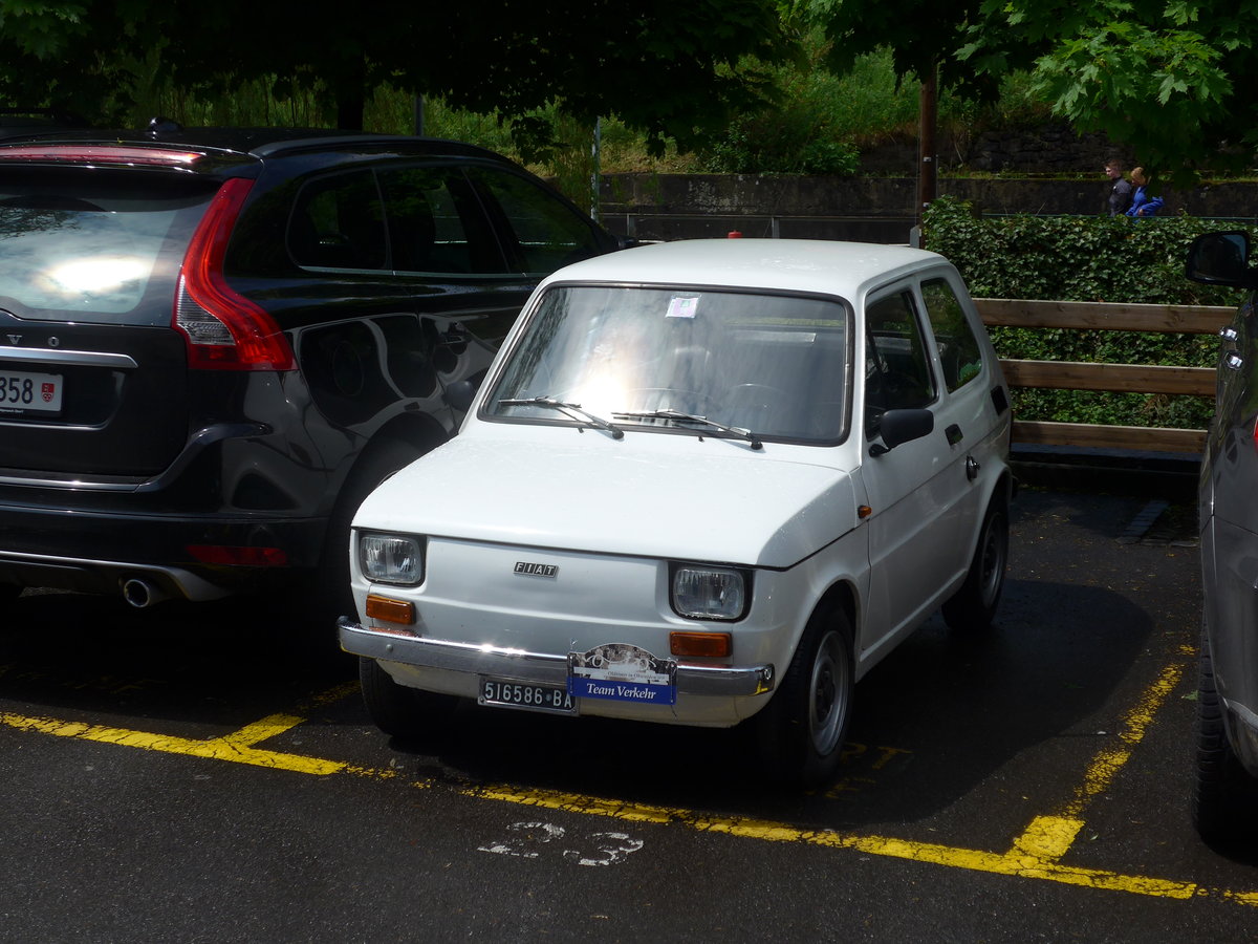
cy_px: 472
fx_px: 2253
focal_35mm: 62
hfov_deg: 31.2
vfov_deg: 23.7
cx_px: 629
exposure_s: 1/2000
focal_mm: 12.7
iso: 80
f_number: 3.7
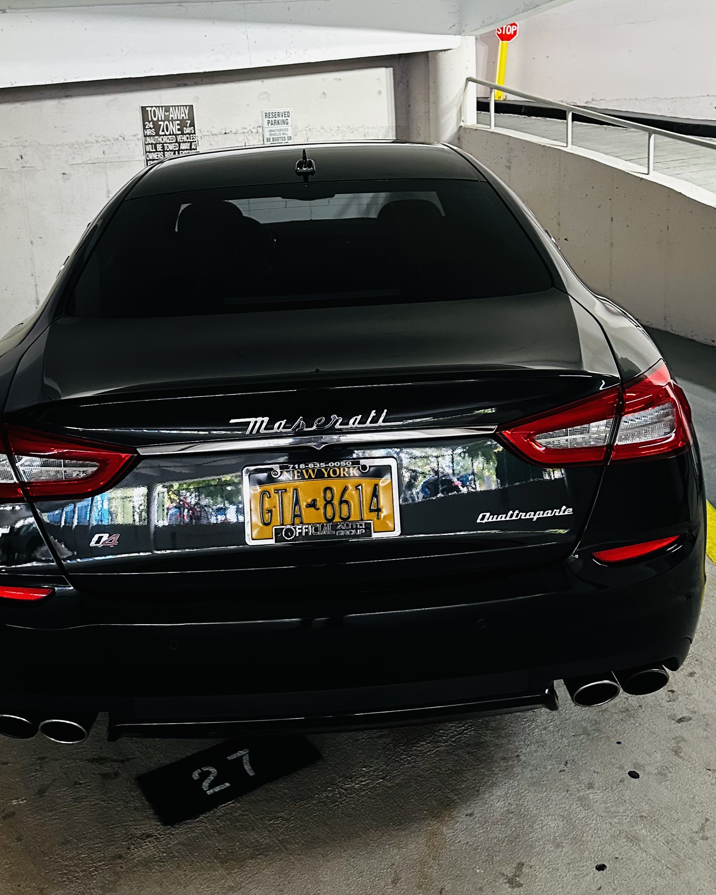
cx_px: 350
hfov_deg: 38.2
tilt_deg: -11.0
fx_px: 1033
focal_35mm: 39
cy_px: 329
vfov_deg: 46.4
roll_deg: +1.9
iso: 500
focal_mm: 6.86
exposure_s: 1/60
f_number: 1.78
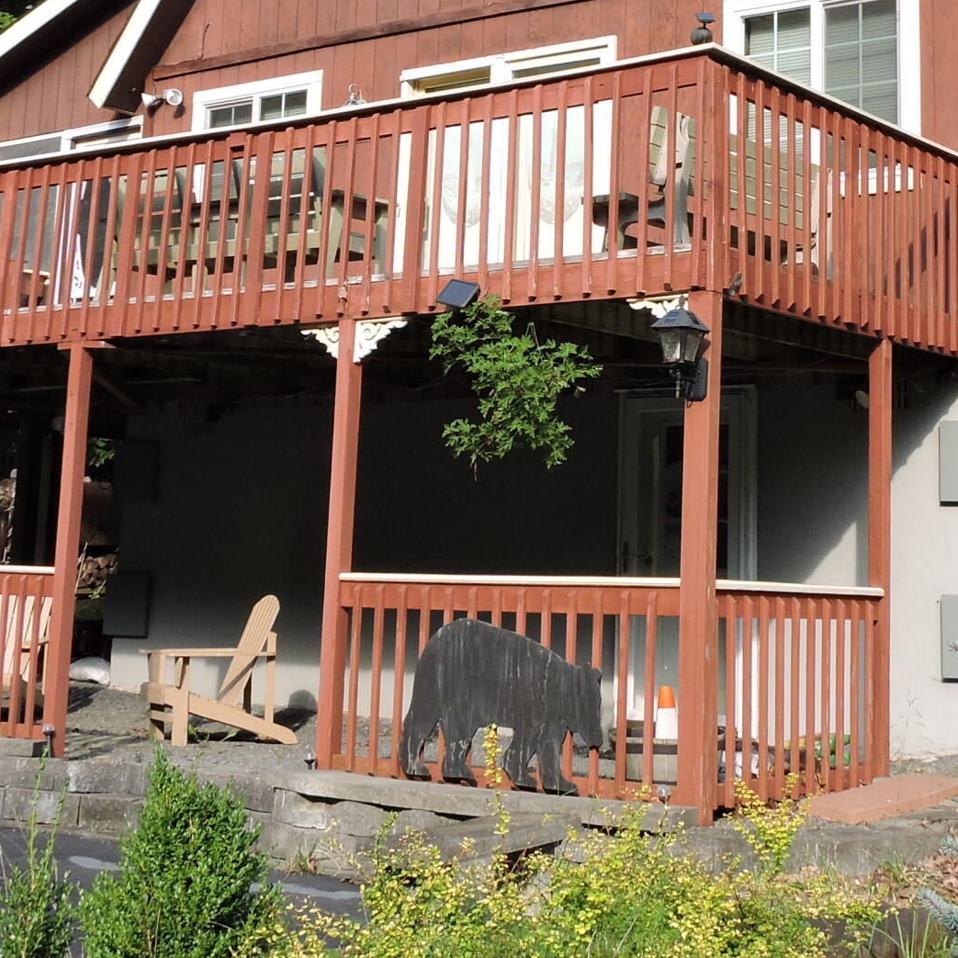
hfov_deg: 28.1
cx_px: 551
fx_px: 1910
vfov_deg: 27.5
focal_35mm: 61
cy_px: 175
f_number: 3.3
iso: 100
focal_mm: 4.3
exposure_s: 1/250
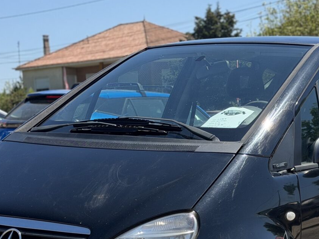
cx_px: 212
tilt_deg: -4.9
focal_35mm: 109
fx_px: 1004
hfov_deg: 18.0
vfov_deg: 13.5
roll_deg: +2.7
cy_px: 211
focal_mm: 6.76
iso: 100
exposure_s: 1/2494
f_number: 1.78
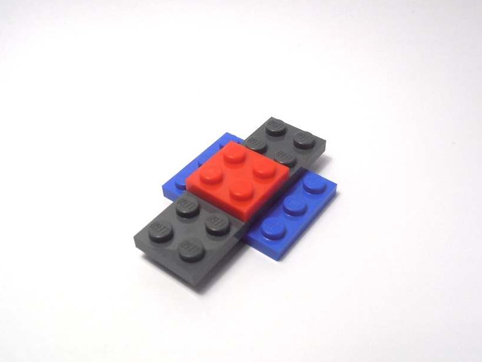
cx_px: 246
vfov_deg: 35.1
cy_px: 188
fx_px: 571
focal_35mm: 41
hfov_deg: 45.8
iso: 80
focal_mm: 6.61
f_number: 3.9
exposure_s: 1/125
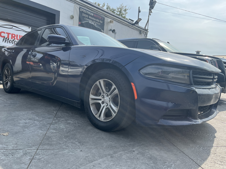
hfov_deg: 67.3
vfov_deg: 53.1
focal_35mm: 26
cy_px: 84
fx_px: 170
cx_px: 113
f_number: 1.6
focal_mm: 5.1
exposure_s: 1/2268
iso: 50
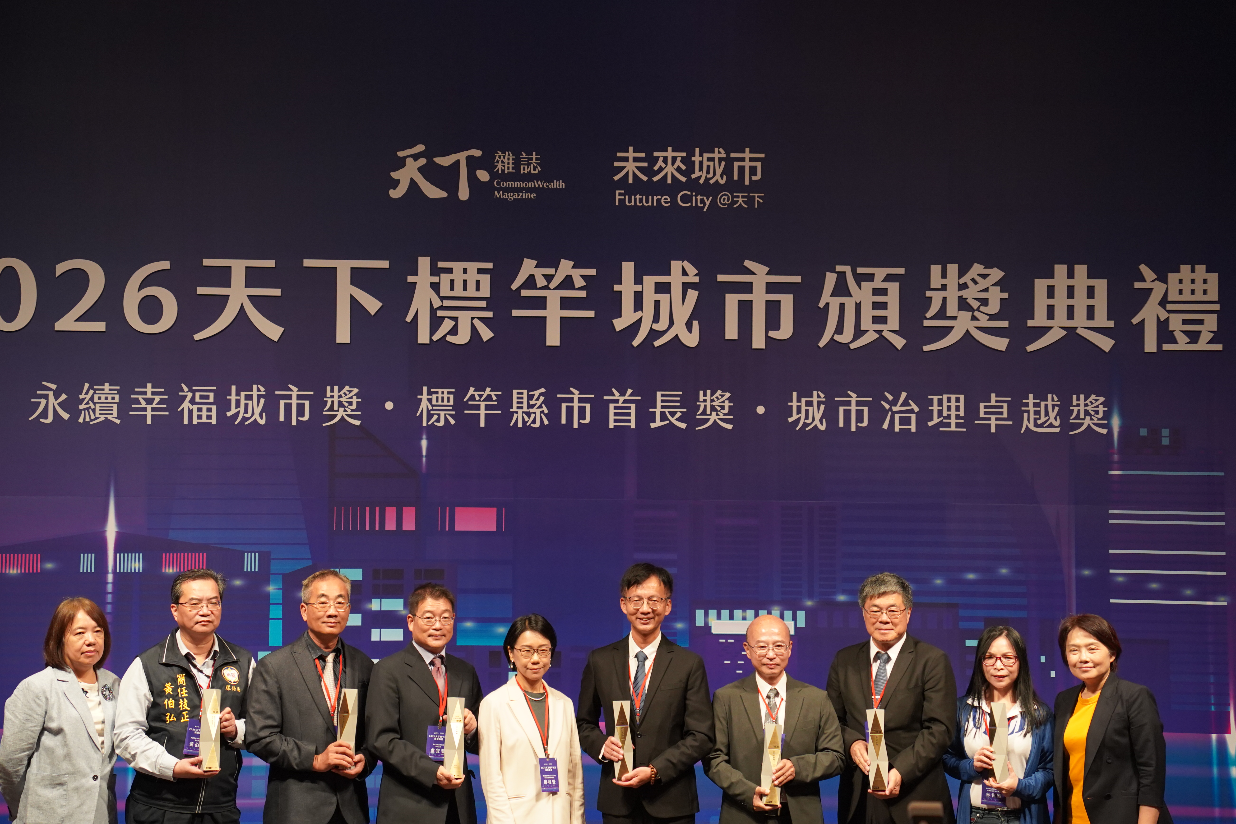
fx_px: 2609
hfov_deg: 26.6
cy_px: 405
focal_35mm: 76
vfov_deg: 17.9
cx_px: 578
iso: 2000
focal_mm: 66
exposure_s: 1/160
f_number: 4
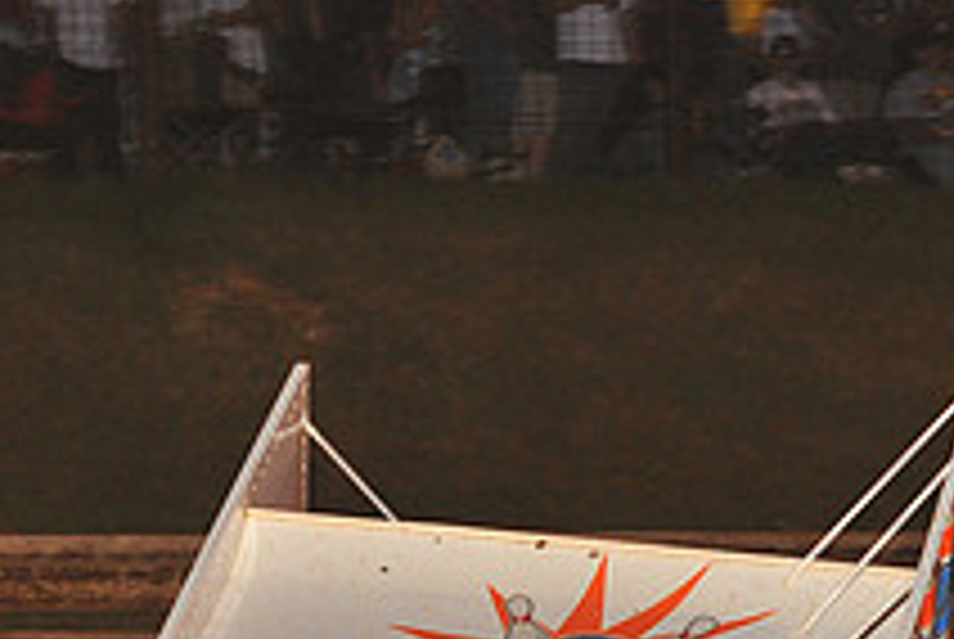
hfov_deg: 7.1
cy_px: 862
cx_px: -108
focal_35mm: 287
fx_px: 7616
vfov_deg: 4.8
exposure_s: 1/320
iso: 1000
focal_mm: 105
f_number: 7.1
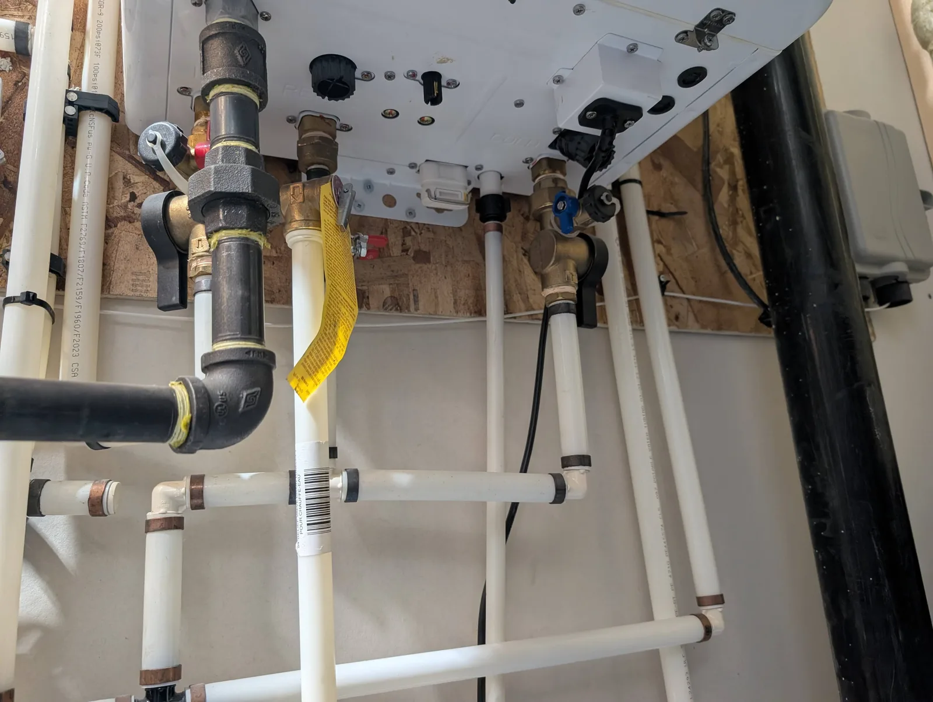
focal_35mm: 24
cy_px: 351
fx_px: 648
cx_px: 466
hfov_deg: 71.5
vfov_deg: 56.9
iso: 836
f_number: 1.68
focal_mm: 6.9
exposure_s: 1/120
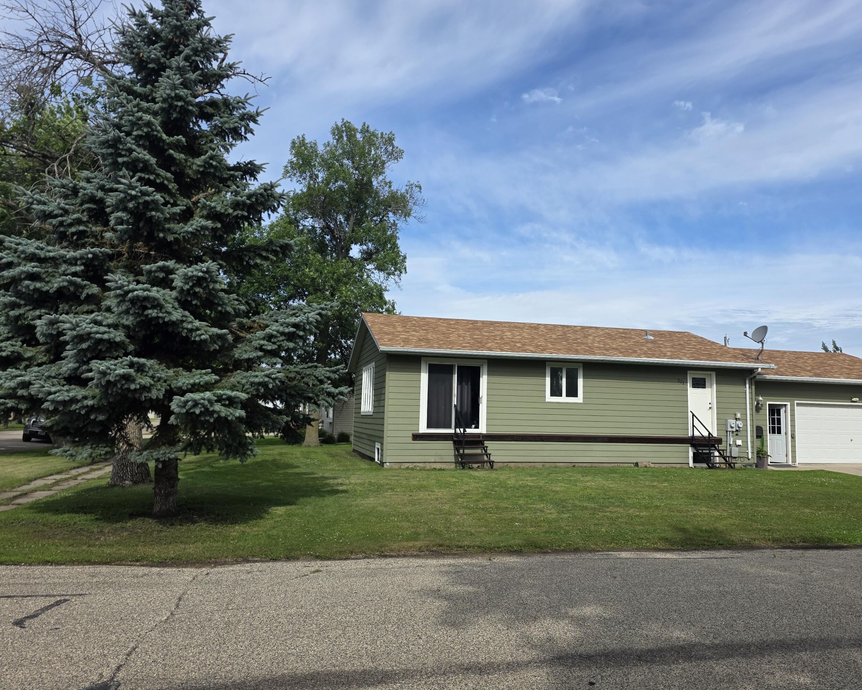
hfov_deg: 63.9
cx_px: 470
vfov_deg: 53.2
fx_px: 689
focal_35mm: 27
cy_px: 356
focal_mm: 6.3
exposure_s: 1/5958
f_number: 1.7
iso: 80
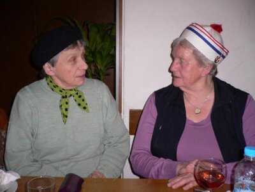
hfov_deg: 52.6
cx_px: 128
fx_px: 258
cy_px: 96
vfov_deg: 40.7
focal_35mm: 35
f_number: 2.8
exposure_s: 1/60
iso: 100
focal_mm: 5.8
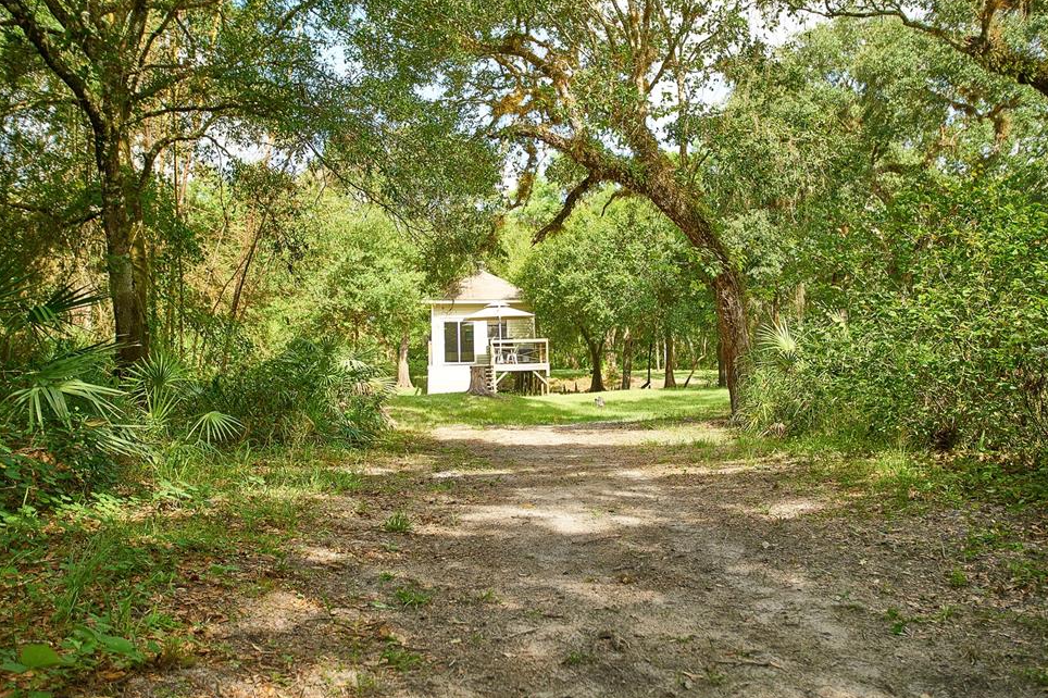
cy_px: 349
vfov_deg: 38.9
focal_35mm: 34
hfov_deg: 55.8
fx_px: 989
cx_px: 536
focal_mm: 32
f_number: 4
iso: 200
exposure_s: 1/400
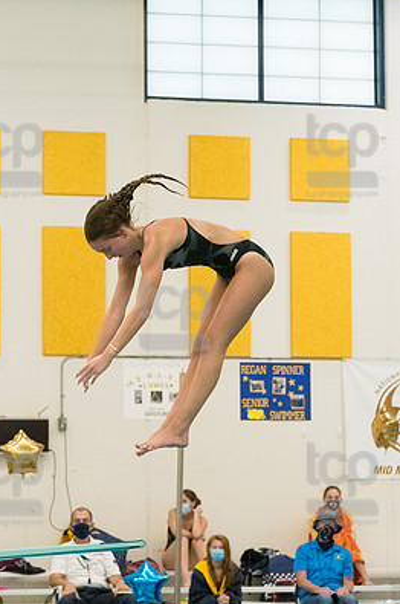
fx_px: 2860
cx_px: 175
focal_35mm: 171
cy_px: 318
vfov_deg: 12.0
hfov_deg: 8.0
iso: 10000
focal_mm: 100
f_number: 5.6
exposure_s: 1/1000
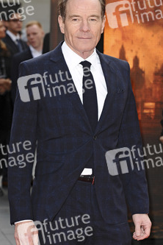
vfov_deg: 12.4
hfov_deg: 8.3
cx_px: 77
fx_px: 1127
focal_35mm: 166
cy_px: 121
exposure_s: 1/250
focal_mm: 92
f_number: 5.6
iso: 200
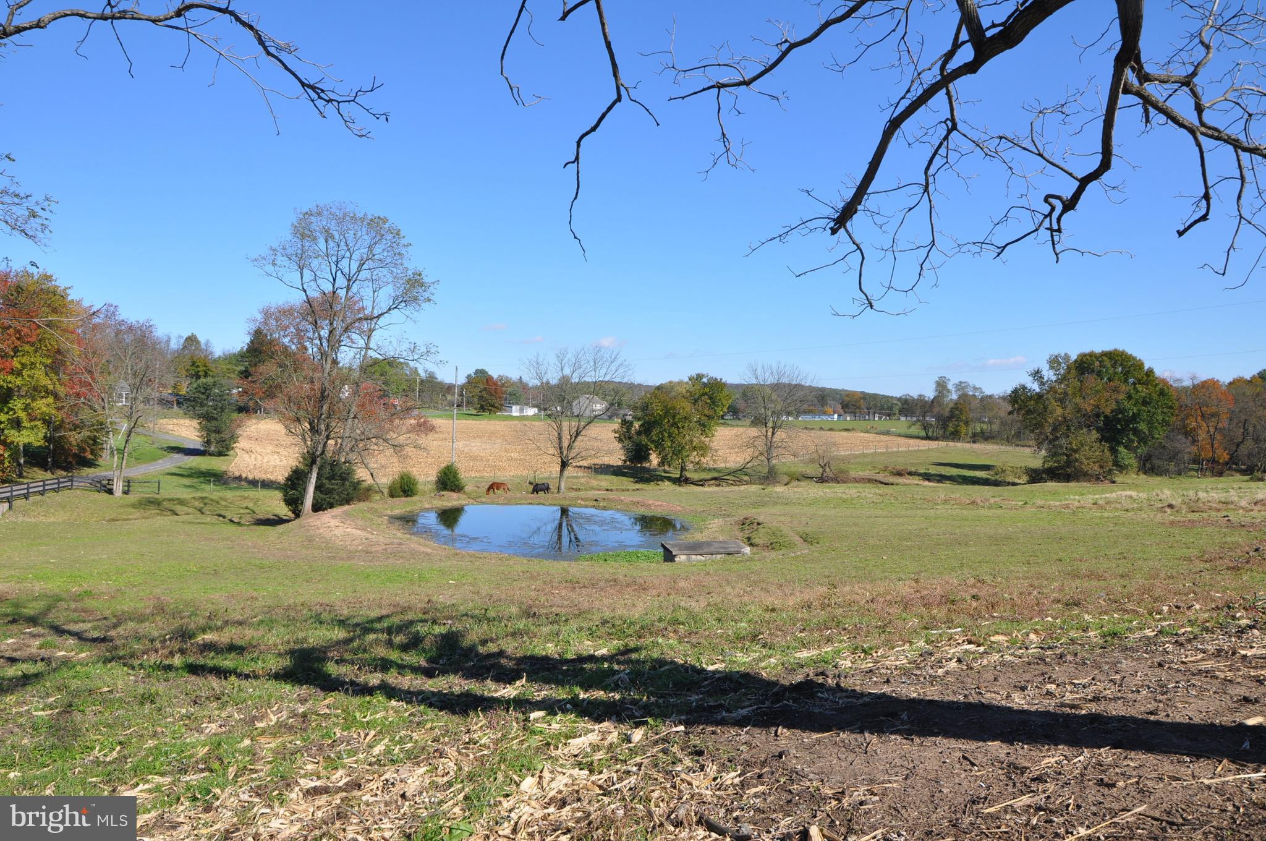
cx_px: 633
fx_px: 2107
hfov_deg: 33.4
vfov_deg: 22.6
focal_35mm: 60
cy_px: 420
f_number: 9
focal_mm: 40
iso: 200
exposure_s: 1/320
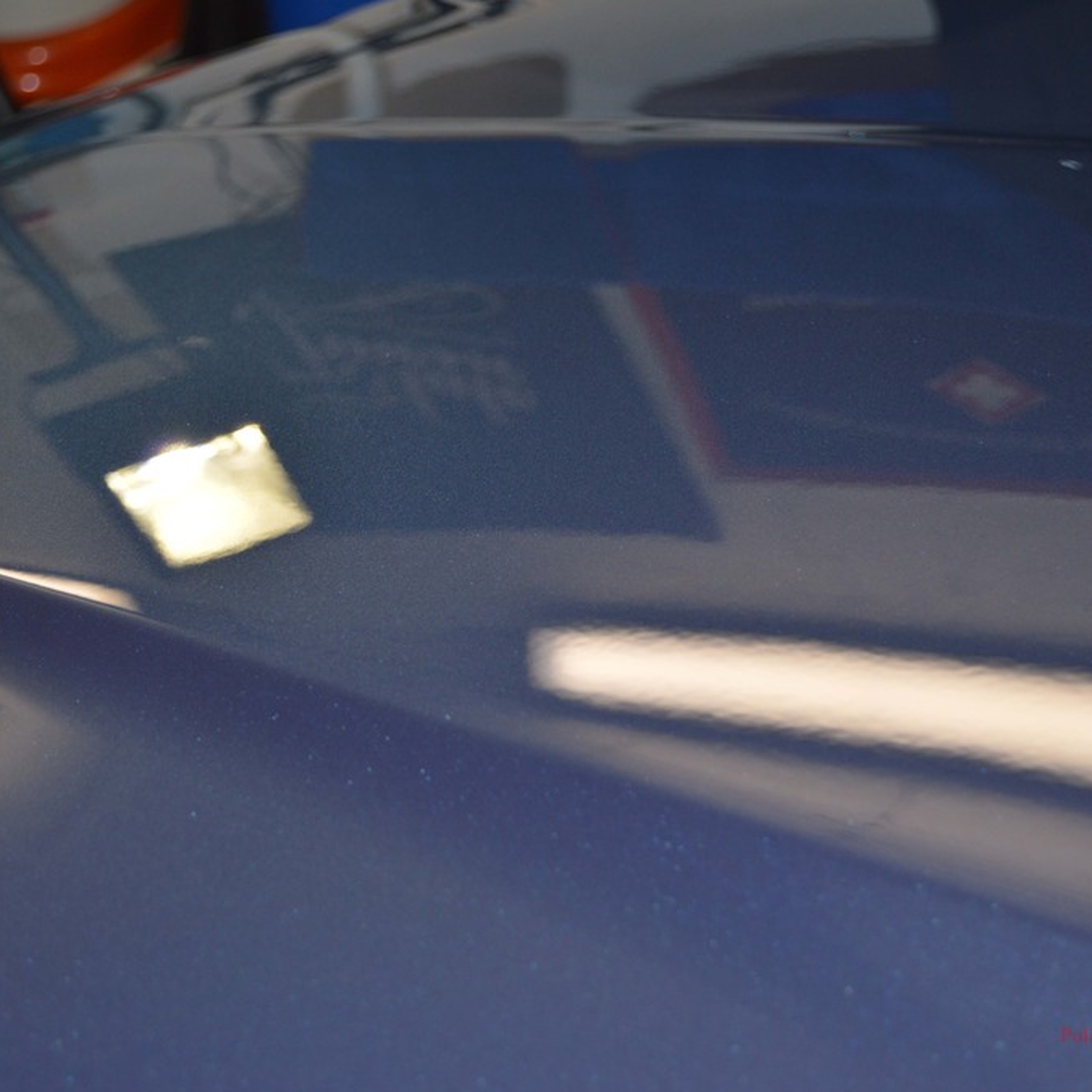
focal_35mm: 81
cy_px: 547
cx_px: 418
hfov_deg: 21.4
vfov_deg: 21.4
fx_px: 2891
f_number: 5
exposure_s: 1/125
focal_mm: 42
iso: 250
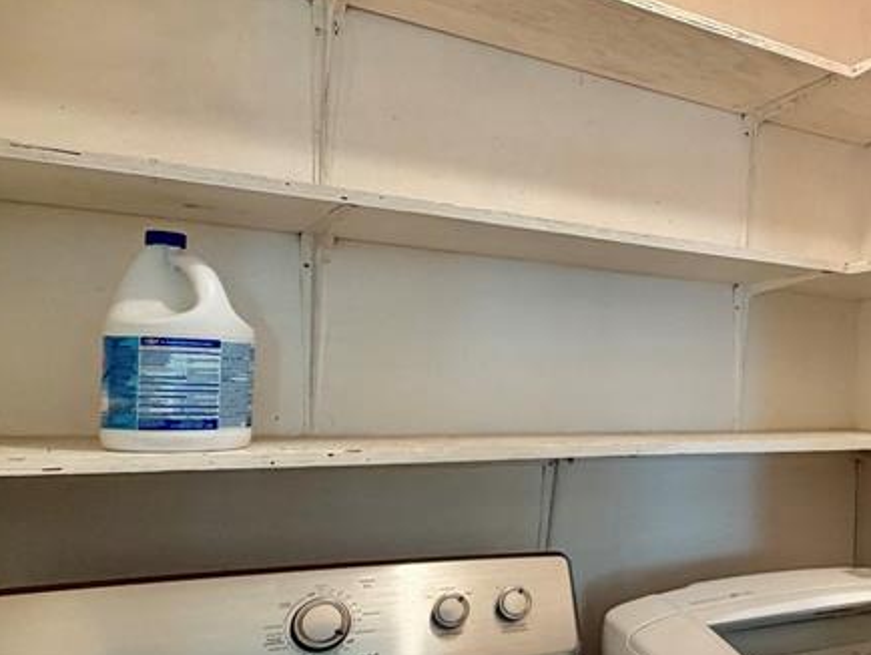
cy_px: 378
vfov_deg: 42.9
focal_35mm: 33
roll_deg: -1.5
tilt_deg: +0.5
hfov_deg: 49.4
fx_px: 831
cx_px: 781
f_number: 2.2
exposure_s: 1/60
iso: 320
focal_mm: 2.22
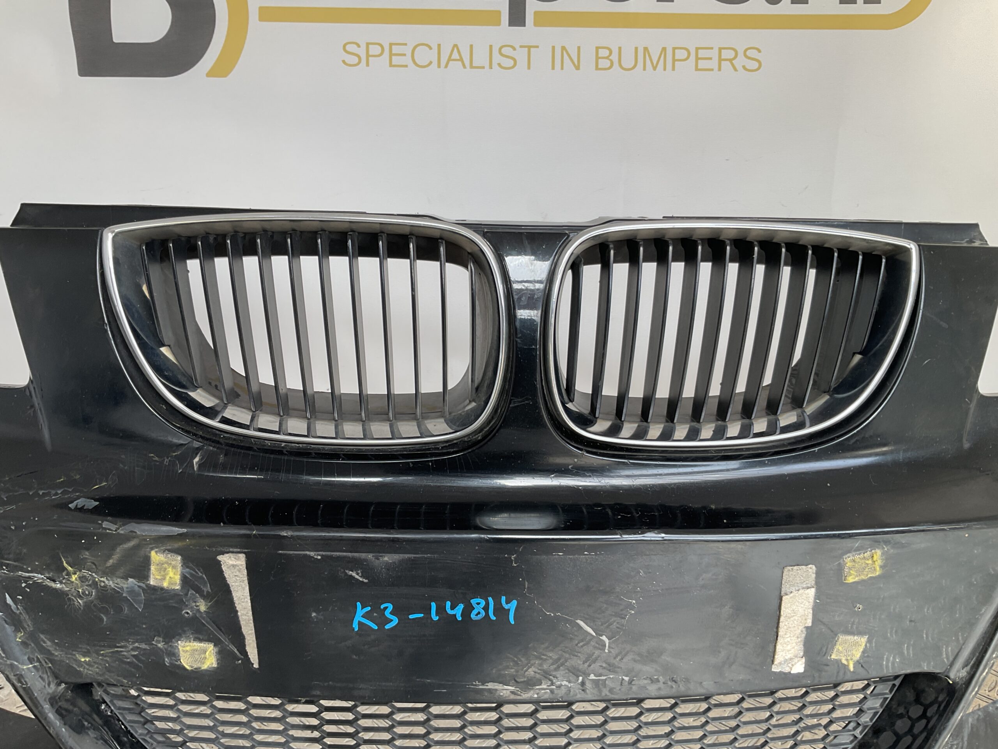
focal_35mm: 29
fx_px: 836
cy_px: 374
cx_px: 499
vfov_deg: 48.2
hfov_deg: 61.7
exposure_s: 1/128
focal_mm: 3
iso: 16
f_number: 1.8
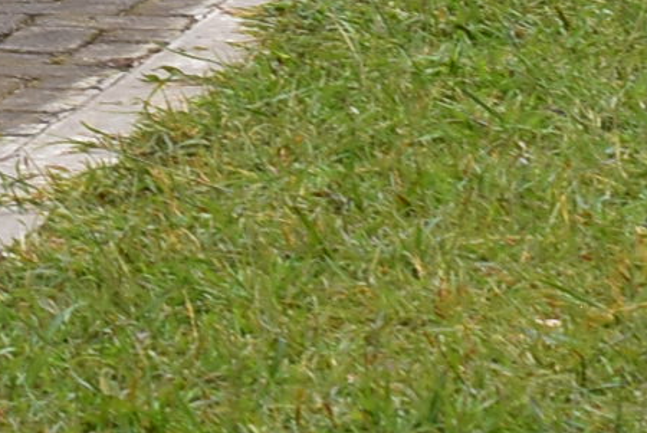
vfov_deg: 2.7
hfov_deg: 4.1
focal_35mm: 499
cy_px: -981
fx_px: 8977
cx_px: -538
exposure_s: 1/100
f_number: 8
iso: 400
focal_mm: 50
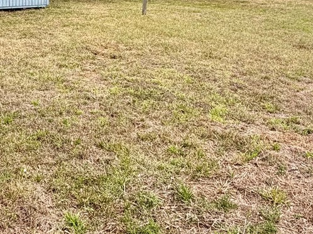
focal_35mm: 45
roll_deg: -0.3
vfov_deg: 30.4
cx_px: 50
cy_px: 14
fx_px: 407
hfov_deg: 39.9
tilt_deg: -7.1
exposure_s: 1/502
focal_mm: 2.22
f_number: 2.2
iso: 50
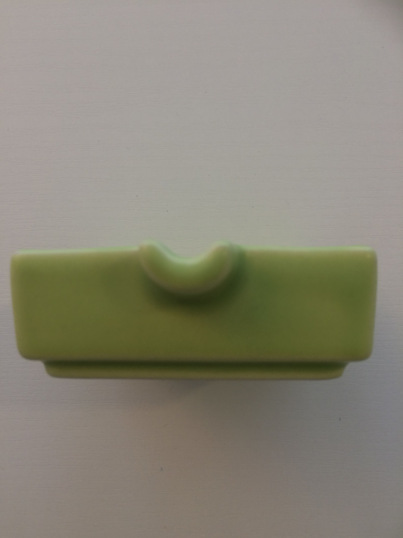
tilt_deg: -86.0
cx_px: 202
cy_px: 269
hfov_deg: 48.2
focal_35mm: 29
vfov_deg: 61.7
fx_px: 450
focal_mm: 4.15
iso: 50
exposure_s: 1/33
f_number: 2.2
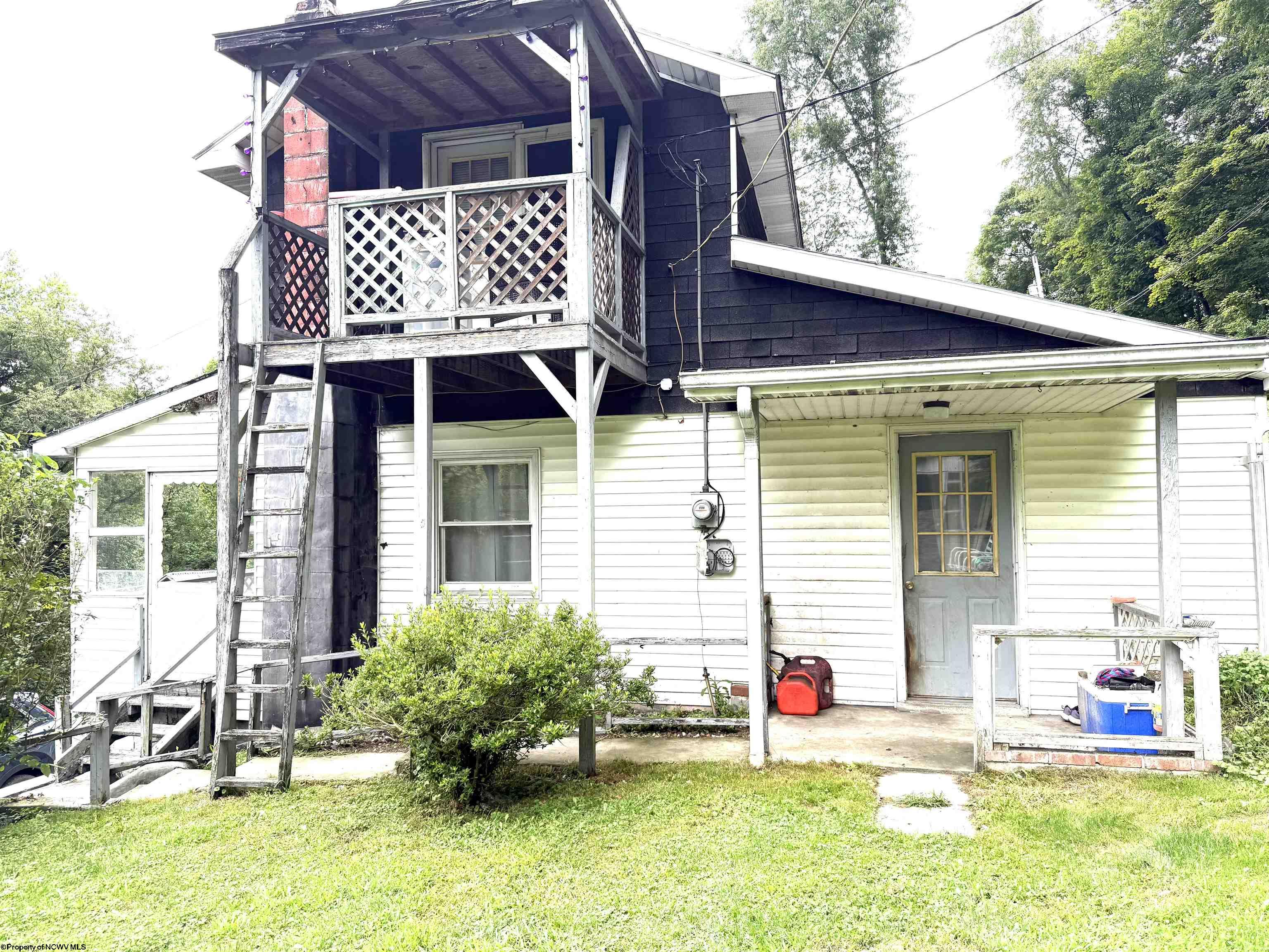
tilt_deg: +2.7
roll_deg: +0.5
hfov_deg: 71.6
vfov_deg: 56.8
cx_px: 634
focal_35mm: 24
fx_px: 880
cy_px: 476
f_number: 1.78
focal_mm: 6.76
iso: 100
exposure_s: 1/1075
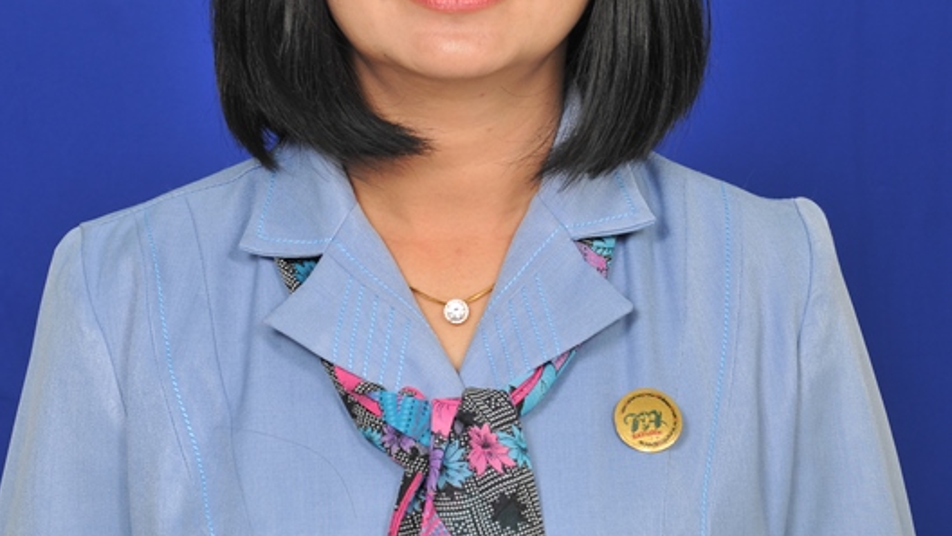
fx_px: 3963
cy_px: 125
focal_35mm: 157
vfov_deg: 7.7
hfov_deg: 13.7
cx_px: 475
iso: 200
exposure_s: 1/100
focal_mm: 66
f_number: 10
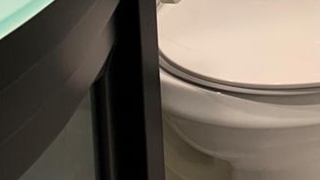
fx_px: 891
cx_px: 363
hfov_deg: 19.4
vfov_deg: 10.2
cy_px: -235
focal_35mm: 105
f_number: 1.8
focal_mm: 4.25
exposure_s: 1/60
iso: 100
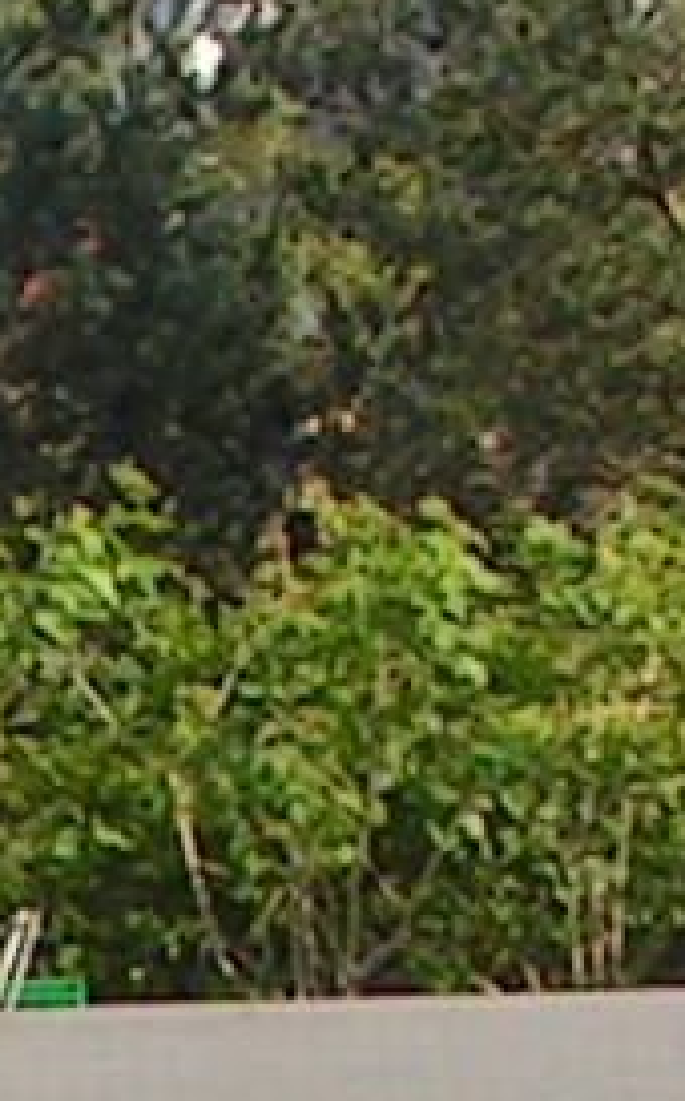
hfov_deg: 3.6
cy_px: 1867
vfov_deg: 5.7
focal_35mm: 362
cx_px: -878
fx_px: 10841
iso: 50
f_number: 5.6
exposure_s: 1/200
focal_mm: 6.8
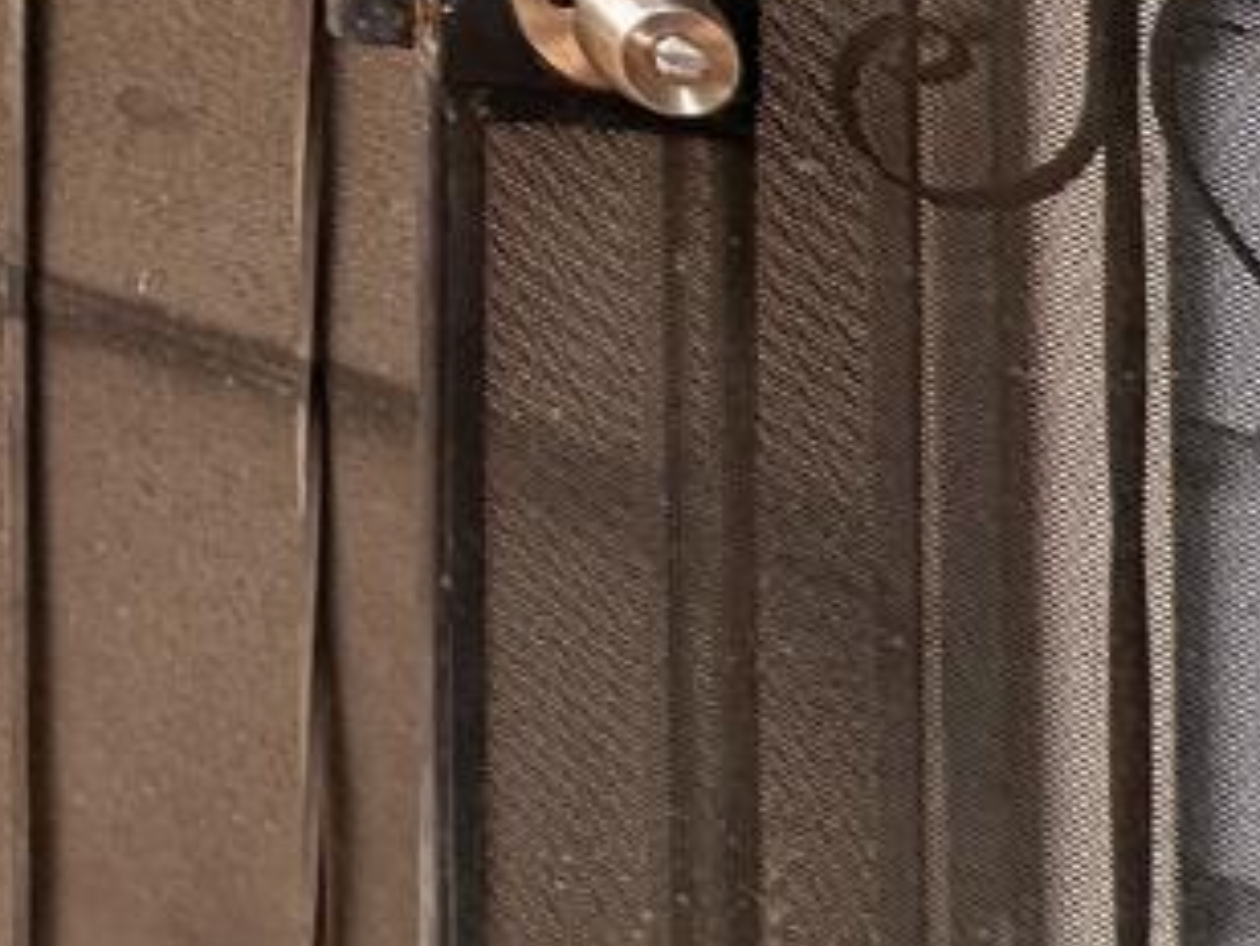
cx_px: -1048
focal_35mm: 68
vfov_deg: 15.6
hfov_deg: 20.0
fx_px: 2476
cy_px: -1095
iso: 40
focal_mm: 2.22
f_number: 2.2
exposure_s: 1/203
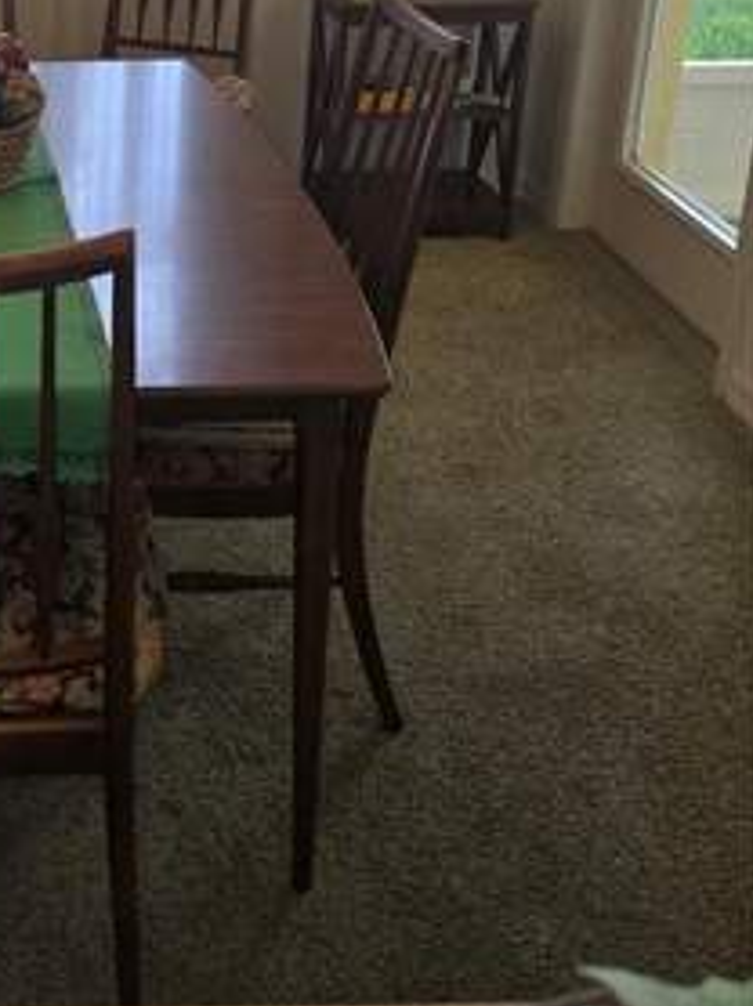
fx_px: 1540
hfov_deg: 25.2
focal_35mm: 53
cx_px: -109
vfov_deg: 34.5
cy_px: 138
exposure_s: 1/60
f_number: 1.7
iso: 50
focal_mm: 6.3
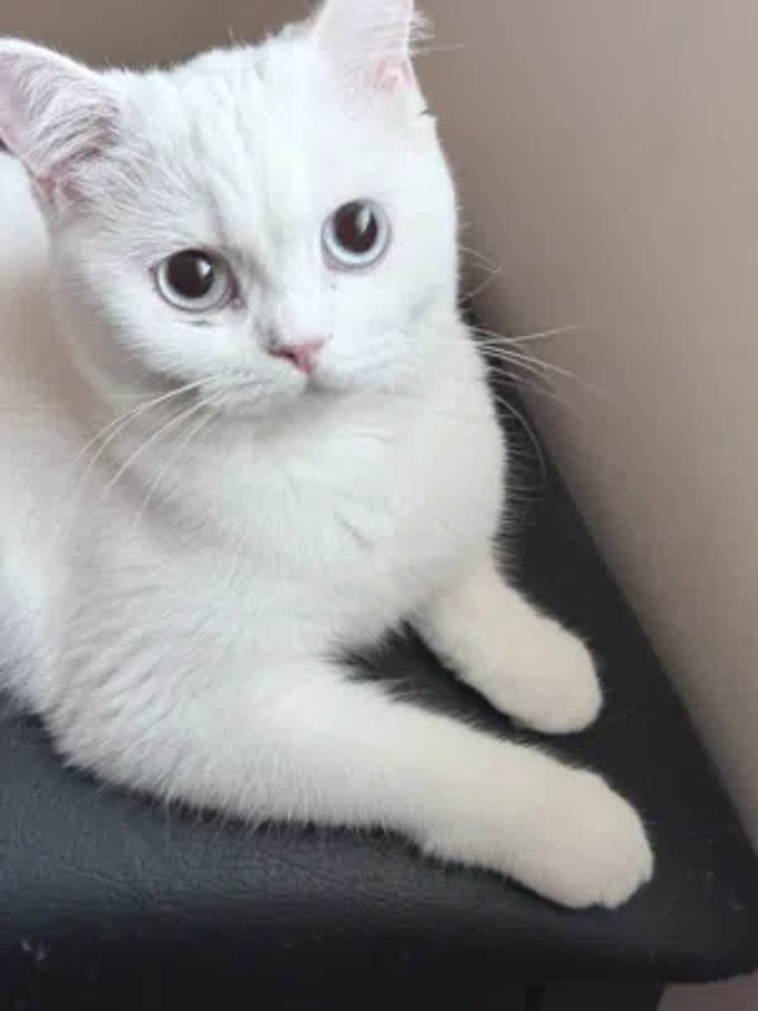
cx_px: 379
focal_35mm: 48
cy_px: 506
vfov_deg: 39.7
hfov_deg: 30.3
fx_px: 1401
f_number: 1.78
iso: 500
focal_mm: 6.76
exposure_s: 1/40
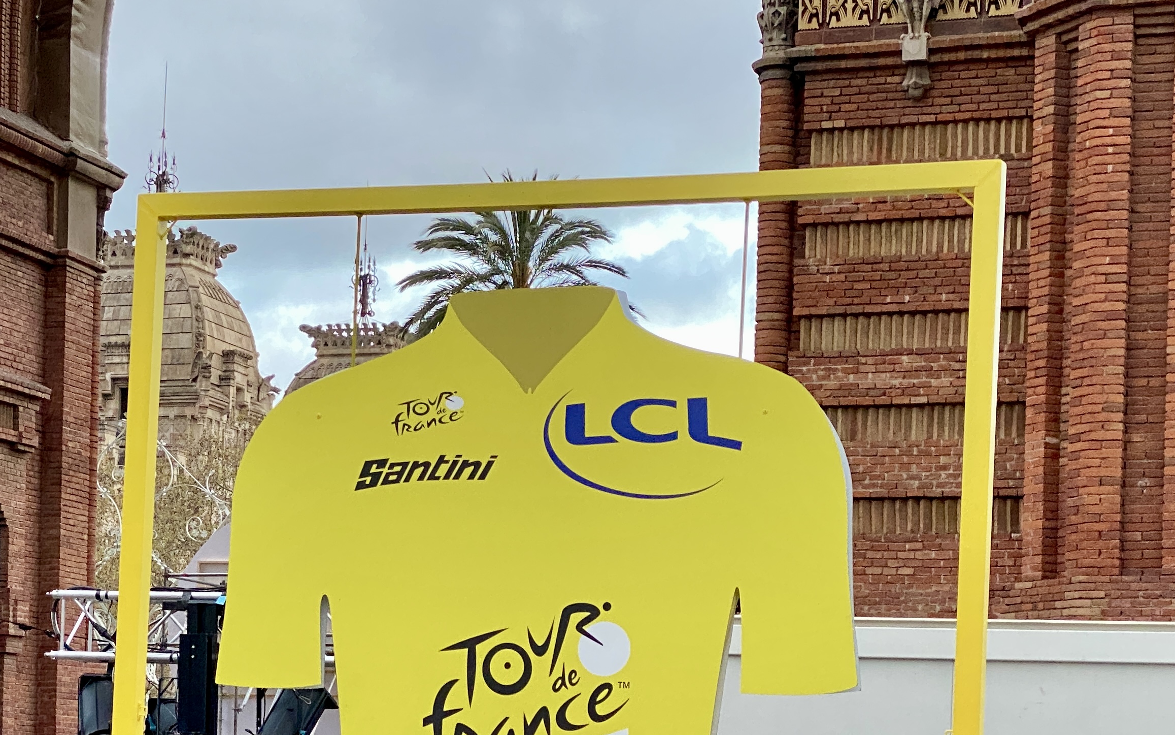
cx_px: 435
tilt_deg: +1.7
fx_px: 3074
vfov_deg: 13.4
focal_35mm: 96
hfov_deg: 21.6
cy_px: 740
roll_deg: -1.7
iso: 125
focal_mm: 6
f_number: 2
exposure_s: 1/121
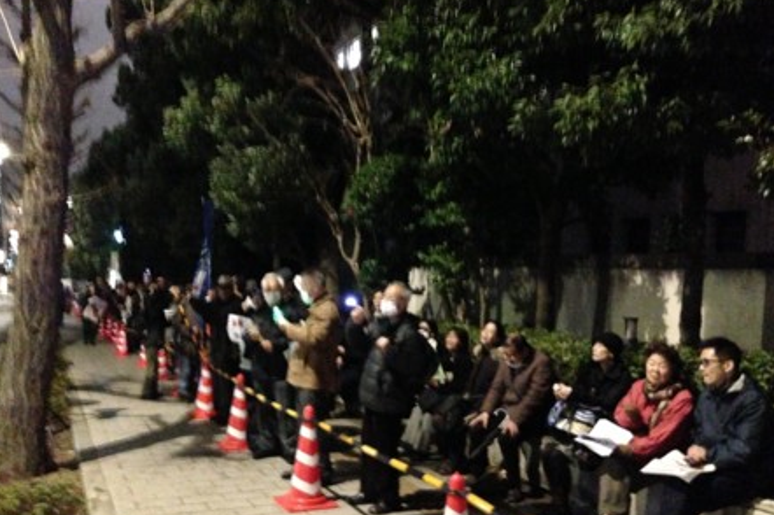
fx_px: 752
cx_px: 383
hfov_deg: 54.5
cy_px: 273
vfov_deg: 37.8
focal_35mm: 35
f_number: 2.4
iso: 1600
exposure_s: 1/15
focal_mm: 4.13
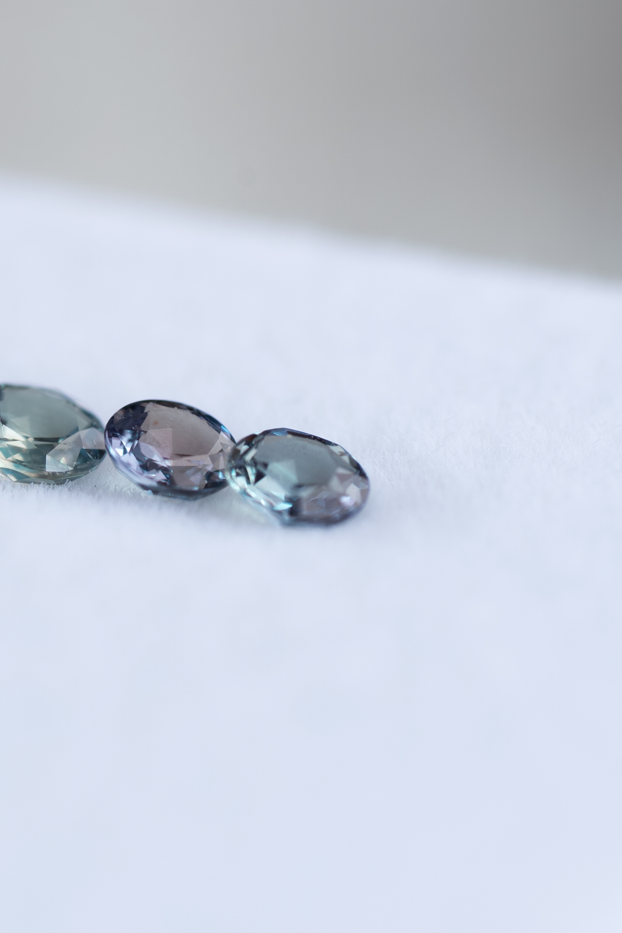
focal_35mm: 239
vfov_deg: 8.6
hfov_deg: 5.7
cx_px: -40
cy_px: 553
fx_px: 6194
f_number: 5.6
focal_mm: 90
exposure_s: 1/10
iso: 100
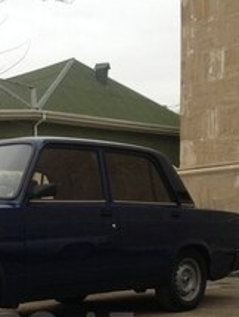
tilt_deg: -6.9
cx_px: 21
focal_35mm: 76
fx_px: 698
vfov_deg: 24.3
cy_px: 329
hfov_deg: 19.1
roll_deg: +2.1
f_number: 2.4
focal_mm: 4.12
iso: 80
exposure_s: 1/120
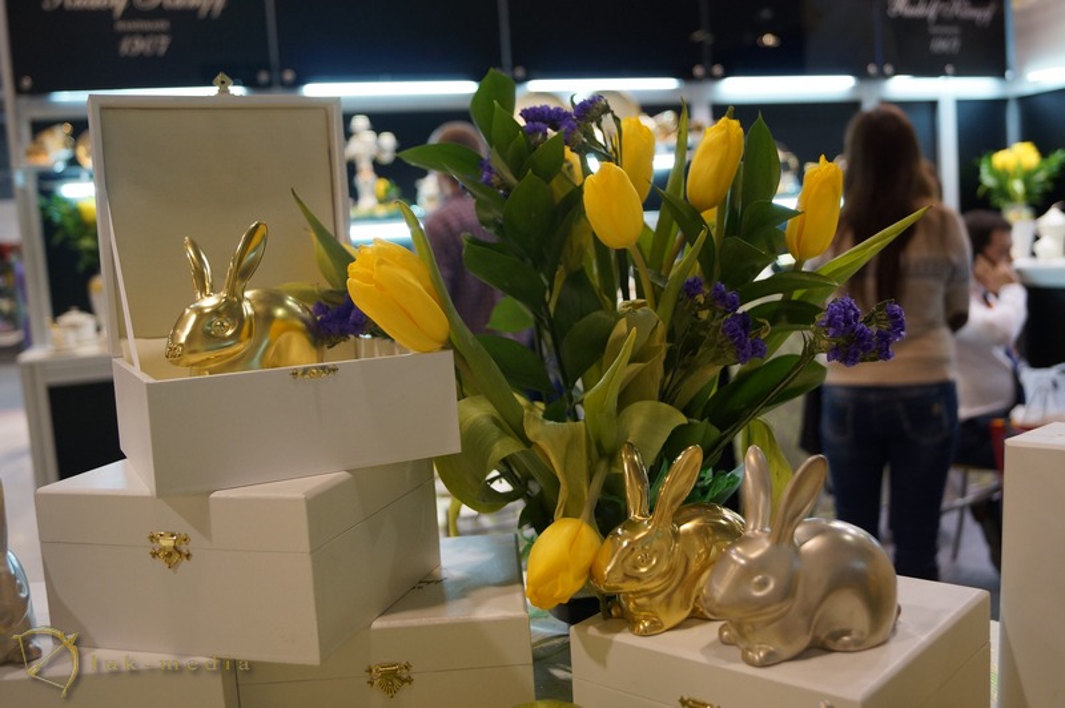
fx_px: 975
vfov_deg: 39.9
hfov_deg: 57.3
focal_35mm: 33
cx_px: 532
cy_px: 354
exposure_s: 1/60
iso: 400
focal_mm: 22
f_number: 4
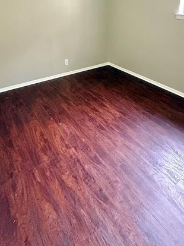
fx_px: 184
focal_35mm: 26
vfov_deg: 63.1
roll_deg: +0.1
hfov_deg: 52.9
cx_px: 100
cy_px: 59
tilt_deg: -17.2
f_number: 2.2
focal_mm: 2.22
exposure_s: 1/60
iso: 1000
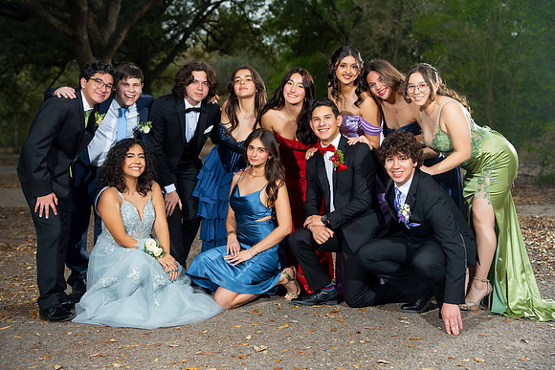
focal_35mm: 52
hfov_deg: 38.2
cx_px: 278
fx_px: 802
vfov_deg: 26.0
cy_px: 185
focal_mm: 52
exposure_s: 1/200
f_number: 3.2
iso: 250
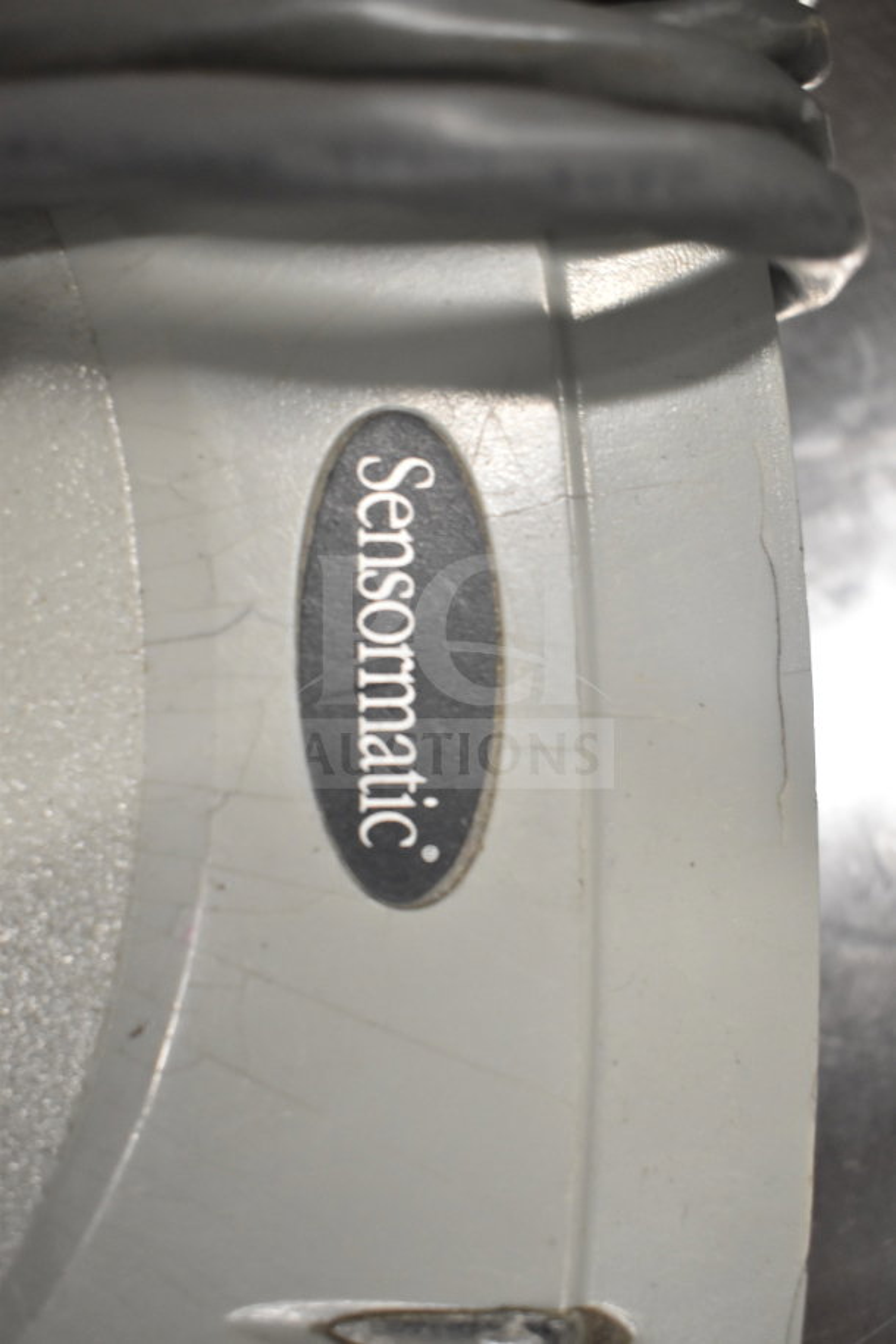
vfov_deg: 53.1
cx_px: 448
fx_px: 1344
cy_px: 672
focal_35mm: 36
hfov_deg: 36.9
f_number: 4
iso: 1800
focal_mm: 24
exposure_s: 1/40
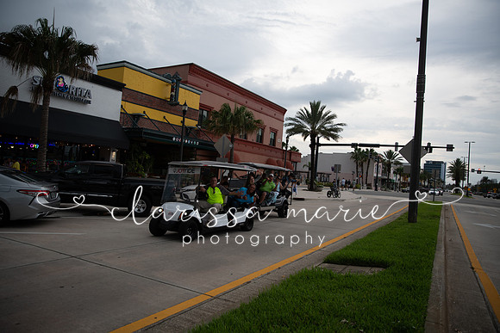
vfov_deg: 53.2
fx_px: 333
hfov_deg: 73.7
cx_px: 250
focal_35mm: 24
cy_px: 166
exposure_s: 1/200
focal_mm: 24
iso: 80
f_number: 2.8
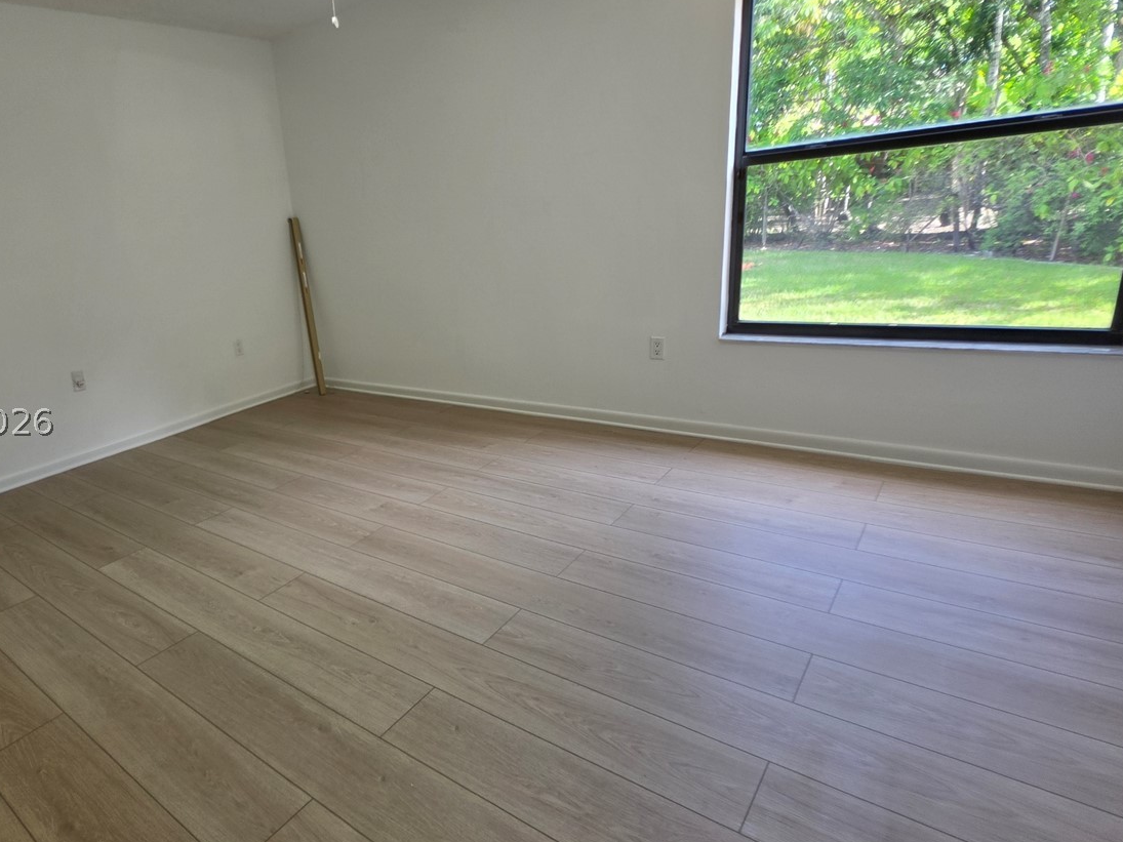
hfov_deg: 81.6
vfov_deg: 68.7
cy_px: 422
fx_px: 616
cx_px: 367
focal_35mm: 19
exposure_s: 1/120
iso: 50
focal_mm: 2.2
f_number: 1.9
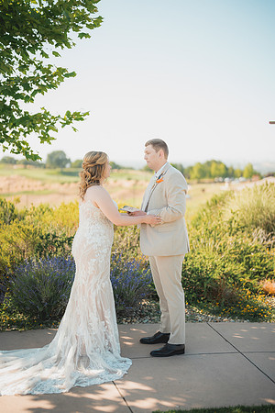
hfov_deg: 27.0
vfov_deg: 39.6
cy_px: 206
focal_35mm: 50
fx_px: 573
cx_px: 138
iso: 50
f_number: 1.2
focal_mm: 50
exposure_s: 1/1600
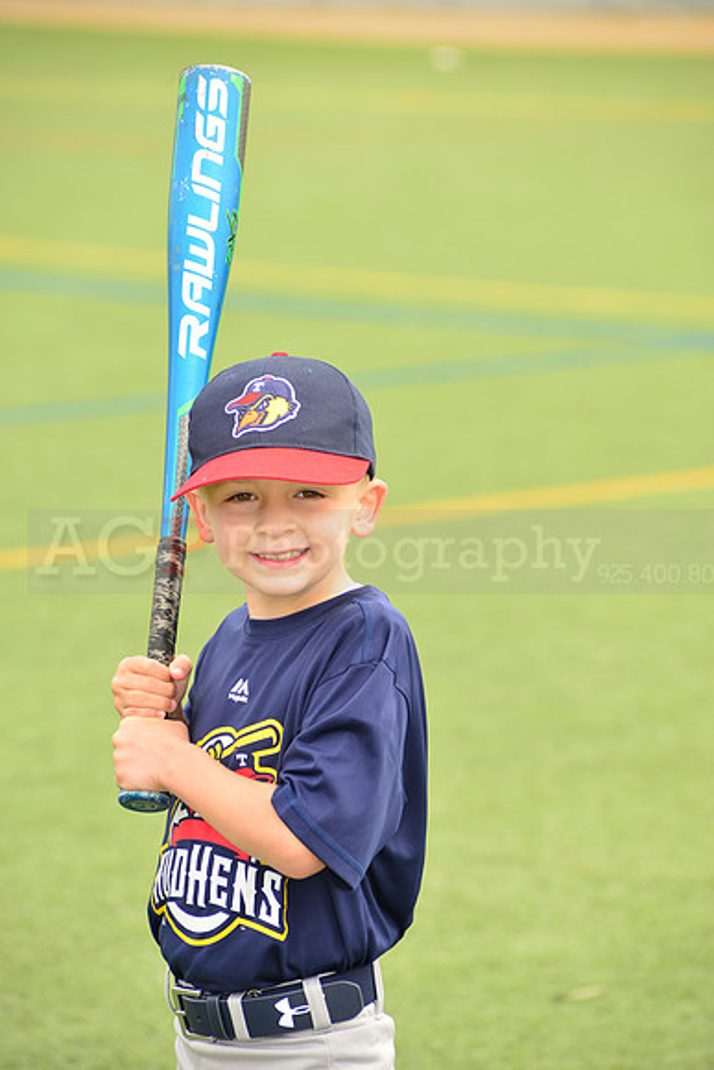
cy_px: 535
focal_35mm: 200
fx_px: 5946
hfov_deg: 6.9
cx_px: 357
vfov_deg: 10.3
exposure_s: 1/200
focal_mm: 200
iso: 250
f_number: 8
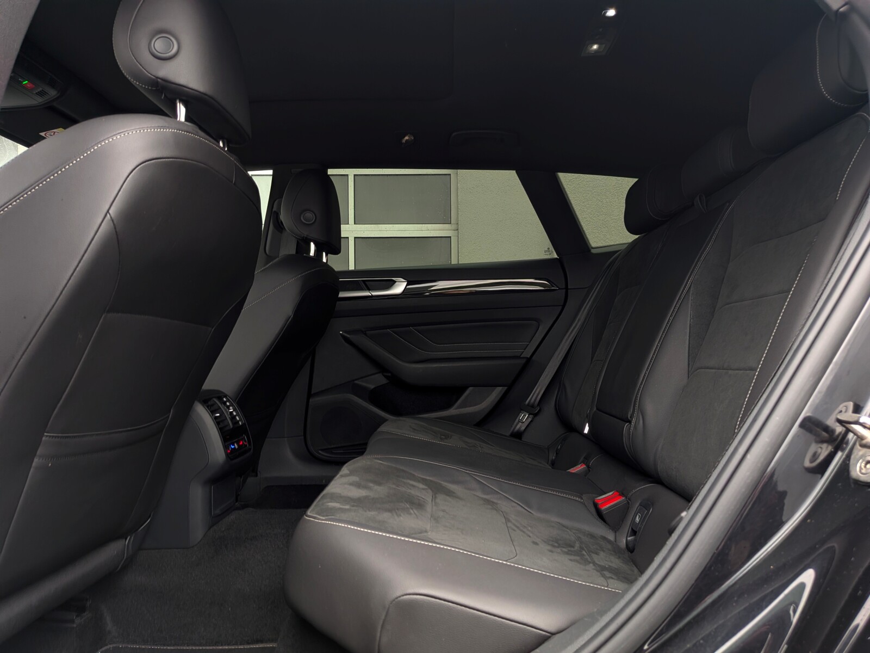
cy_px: 326
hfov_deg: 71.6
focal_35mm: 24
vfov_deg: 56.8
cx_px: 435
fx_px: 603
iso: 92
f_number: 1.7
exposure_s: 1/71.5
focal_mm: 4.53
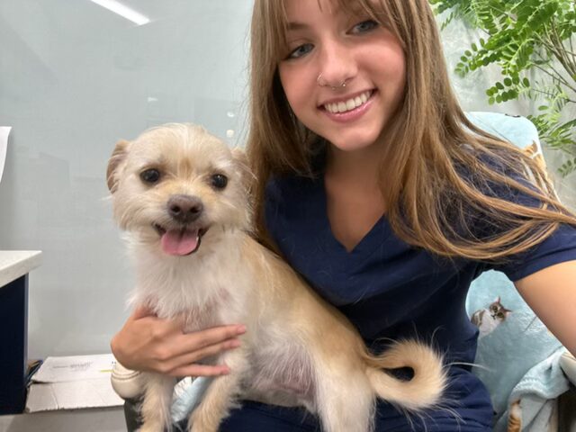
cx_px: 288
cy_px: 216
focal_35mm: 23
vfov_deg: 58.9
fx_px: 383
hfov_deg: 73.9
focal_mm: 2.69
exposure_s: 1/60
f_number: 1.9
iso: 125
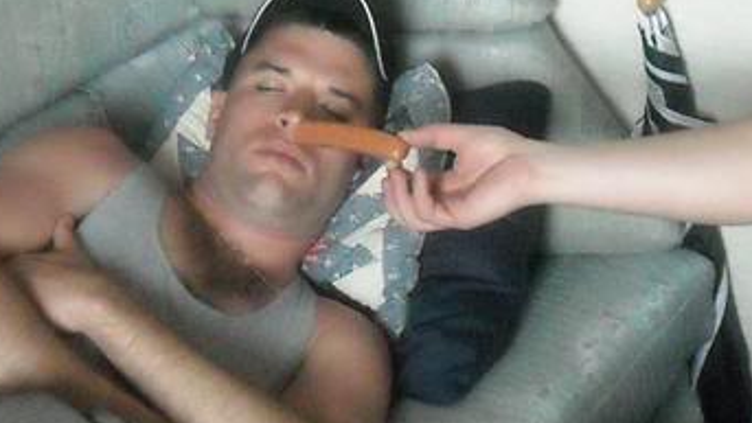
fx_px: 2273
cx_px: 318
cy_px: 127
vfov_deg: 10.6
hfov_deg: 18.8
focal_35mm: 114
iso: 800
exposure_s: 1/228
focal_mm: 5.7
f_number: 2.8
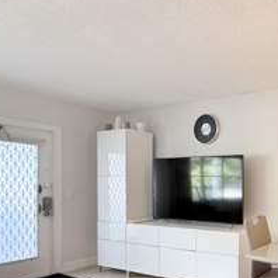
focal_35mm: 30
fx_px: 273
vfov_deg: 52.9
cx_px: 299
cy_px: 187
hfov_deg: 43.2
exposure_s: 1/120
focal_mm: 2.22
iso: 320
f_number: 2.2
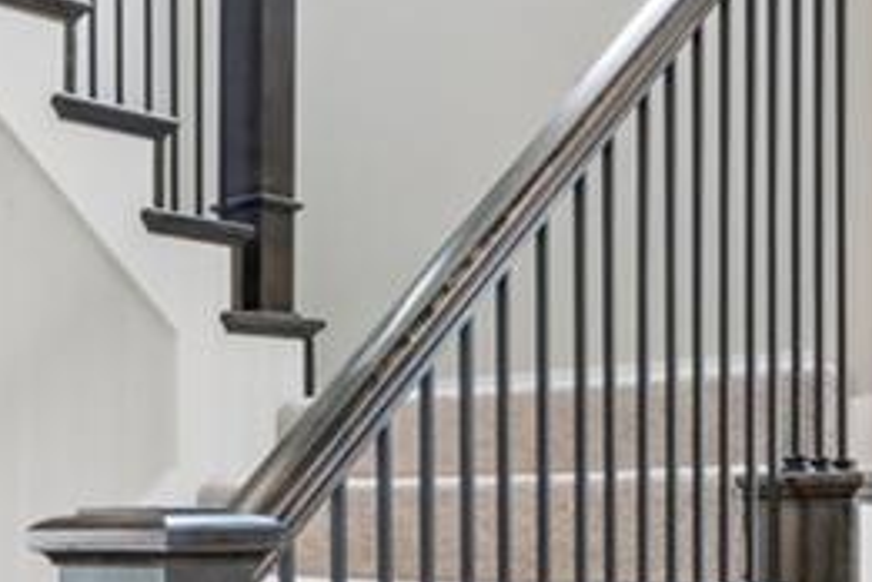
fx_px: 1332
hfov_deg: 30.3
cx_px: -200
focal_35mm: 55
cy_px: 478
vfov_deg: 24.2
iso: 100
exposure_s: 1.6
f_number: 22
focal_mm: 14
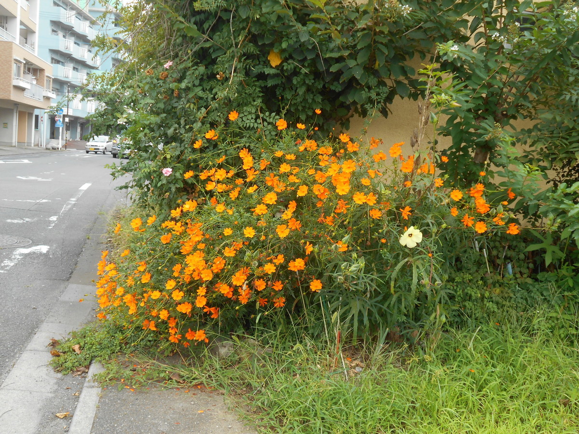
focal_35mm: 37
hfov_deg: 50.1
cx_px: 290
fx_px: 619
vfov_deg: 38.7
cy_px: 217
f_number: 3.9
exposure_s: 1/100
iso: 80
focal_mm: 6.7
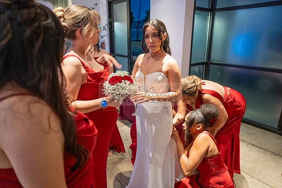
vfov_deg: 53.2
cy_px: 94
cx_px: 141
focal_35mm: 24
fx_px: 188
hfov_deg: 73.7
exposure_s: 1/125
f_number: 2.8
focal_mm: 24
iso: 2000
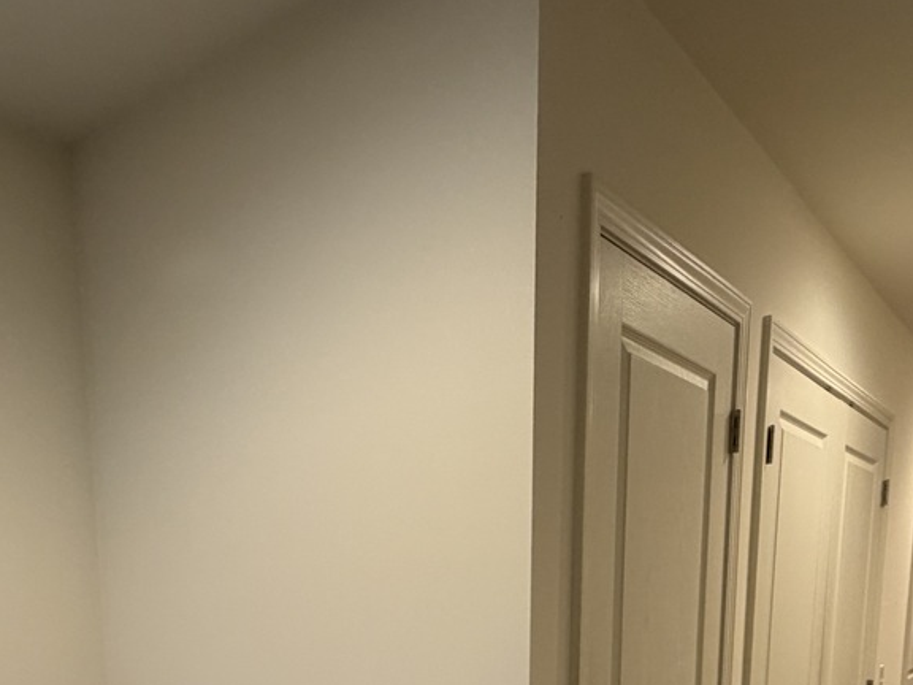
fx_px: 923
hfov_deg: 52.0
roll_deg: +1.7
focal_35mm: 35
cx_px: 339
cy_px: 764
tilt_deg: -10.3
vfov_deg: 34.7
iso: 250
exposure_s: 1/60
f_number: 2.2
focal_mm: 2.22
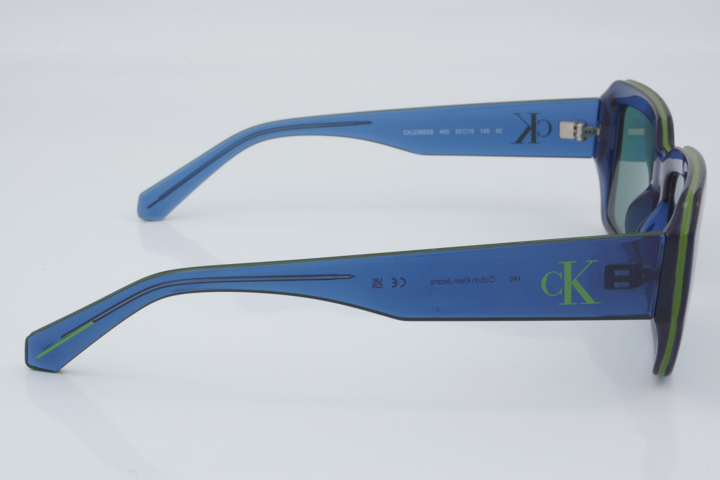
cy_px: 240
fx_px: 1500
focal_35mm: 75
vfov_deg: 18.2
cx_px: 360
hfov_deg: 27.0
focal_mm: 50
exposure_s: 1/4
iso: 100
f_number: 32
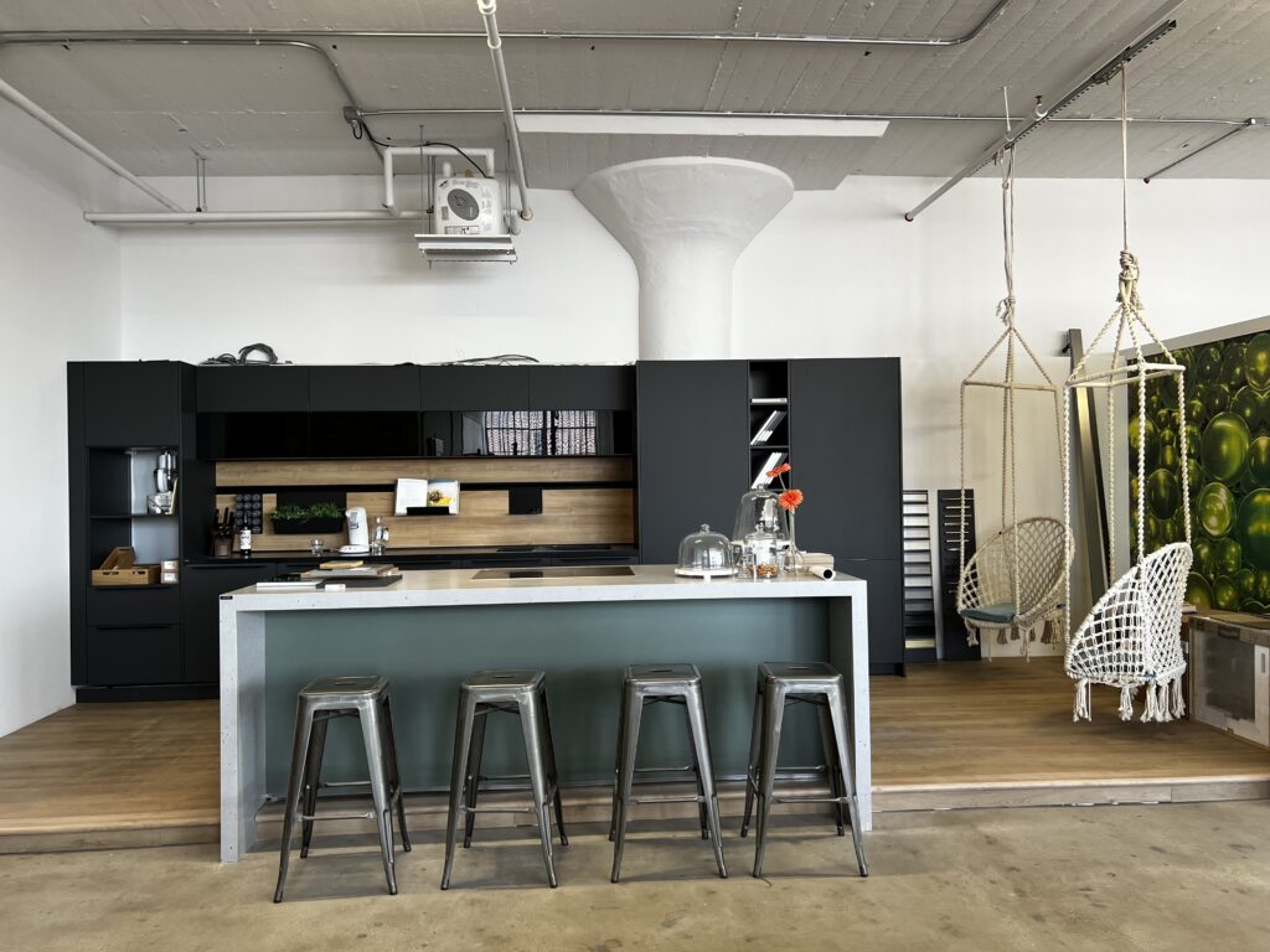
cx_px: 635
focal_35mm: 26
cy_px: 476
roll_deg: +0.5
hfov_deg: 67.3
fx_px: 954
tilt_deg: -0.6
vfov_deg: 53.1
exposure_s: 1/120
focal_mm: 5.7
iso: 125
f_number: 1.5
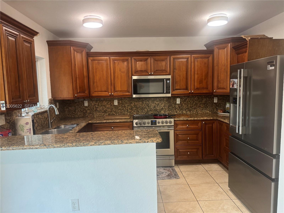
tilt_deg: -5.7
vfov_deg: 56.8
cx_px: 142
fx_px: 197
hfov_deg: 71.6
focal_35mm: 24
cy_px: 106
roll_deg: +1.5
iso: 200
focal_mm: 6.76
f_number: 1.78
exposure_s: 1/60
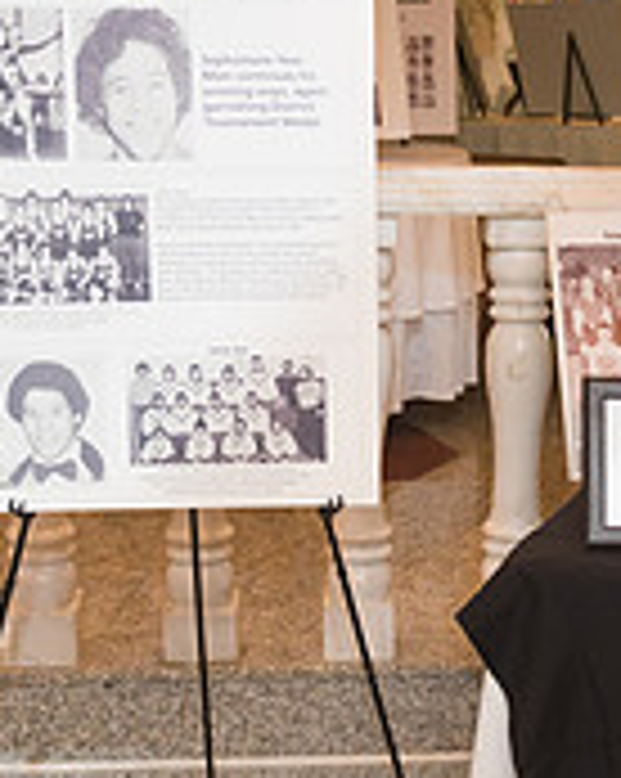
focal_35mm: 82
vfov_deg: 23.3
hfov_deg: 18.3
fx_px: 1887
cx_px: 580
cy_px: 371
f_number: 3.2
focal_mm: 26
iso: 1000
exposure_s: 1/125
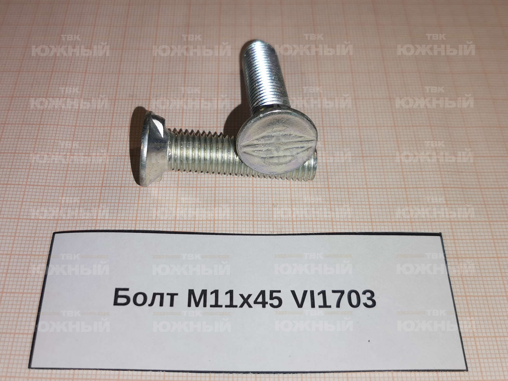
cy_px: 190
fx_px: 382
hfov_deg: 67.3
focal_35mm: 26
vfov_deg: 53.1
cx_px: 254
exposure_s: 1/224
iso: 50
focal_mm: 4.66
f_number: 1.4
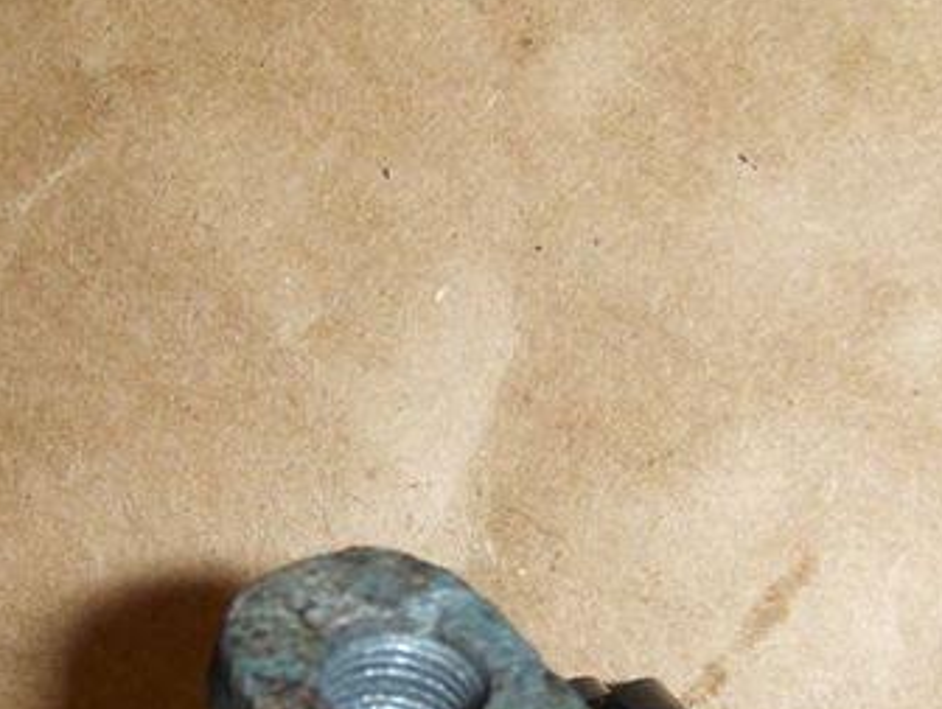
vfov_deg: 18.7
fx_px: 2126
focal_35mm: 78
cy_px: 608
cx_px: 421
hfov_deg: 25.0
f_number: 5.09
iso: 100
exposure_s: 1/60
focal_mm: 6.5
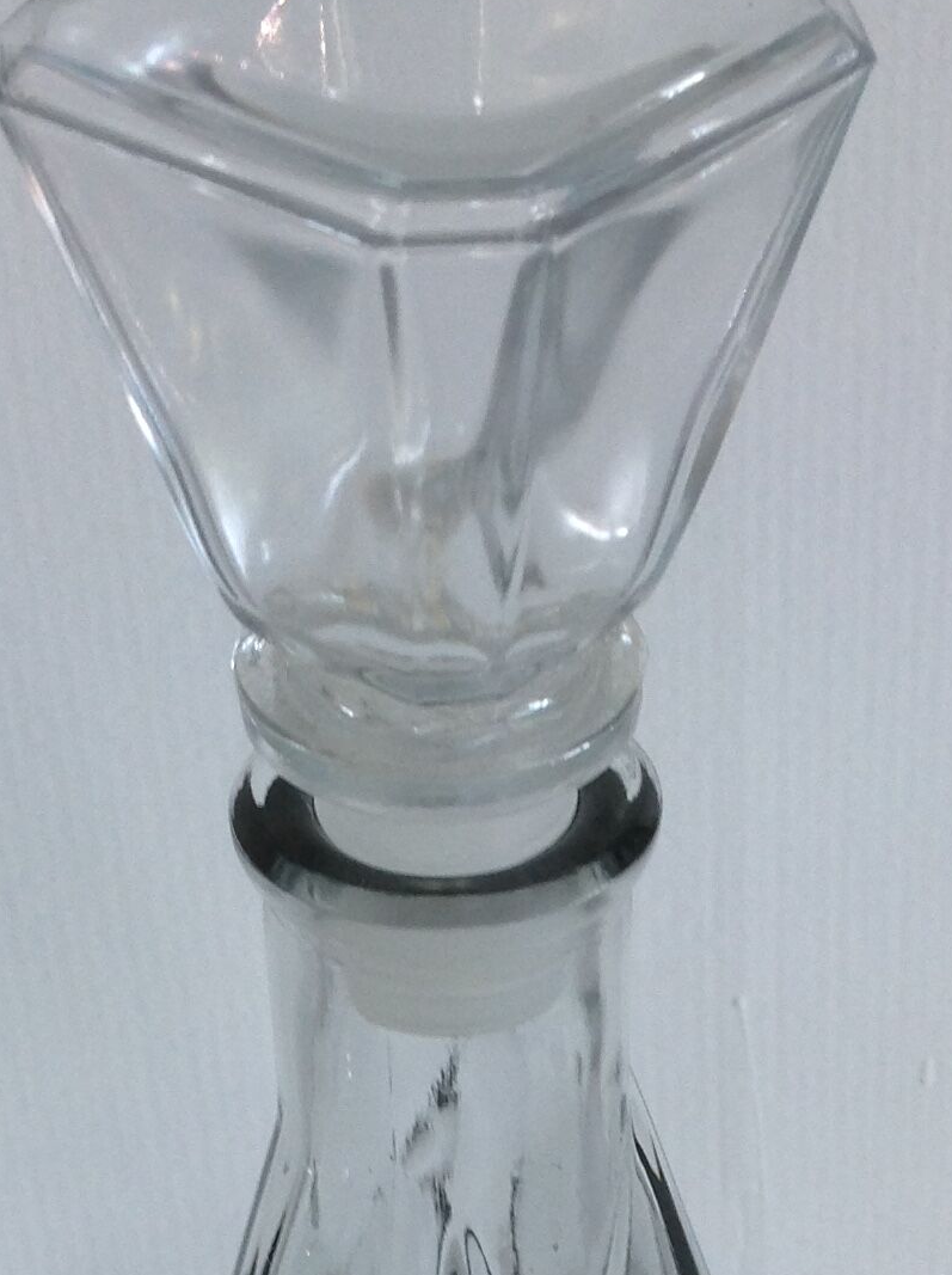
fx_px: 3125
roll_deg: +2.9
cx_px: 500
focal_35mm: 85
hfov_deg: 17.3
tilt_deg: -42.8
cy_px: 1226
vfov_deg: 22.3
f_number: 2.4
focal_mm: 4.28
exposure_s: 1/17
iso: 50
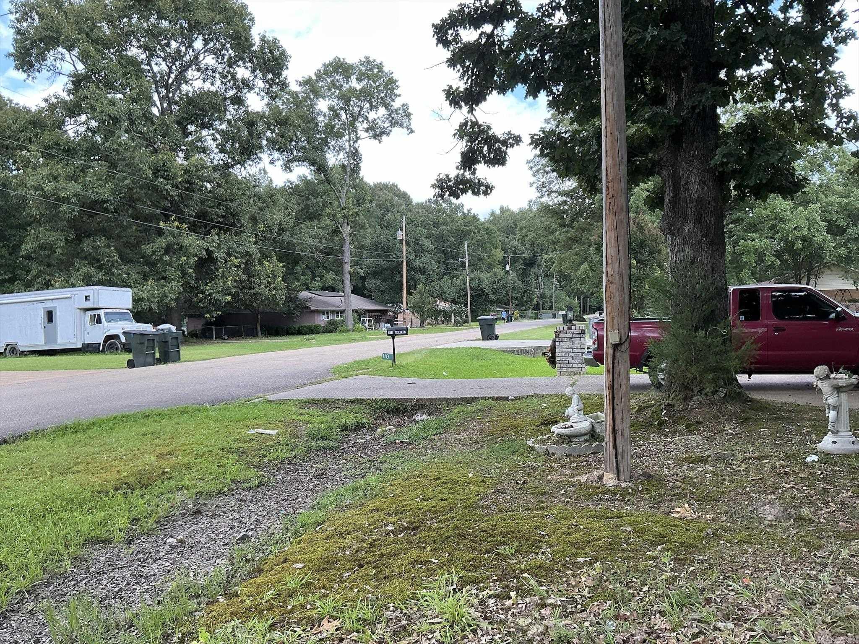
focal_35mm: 28
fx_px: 695
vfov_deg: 49.7
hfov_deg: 63.4
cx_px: 430
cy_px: 322
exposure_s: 1/269
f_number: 1.8
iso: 25
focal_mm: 3
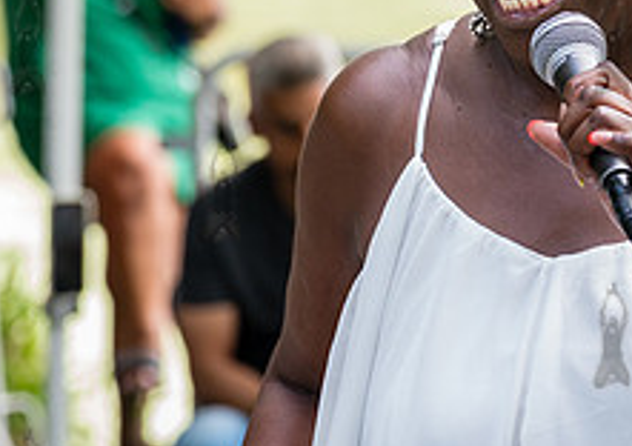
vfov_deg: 4.6
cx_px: 668
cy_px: -58
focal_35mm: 307
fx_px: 5489
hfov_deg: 6.6
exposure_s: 1/250
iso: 640
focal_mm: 96
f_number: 4
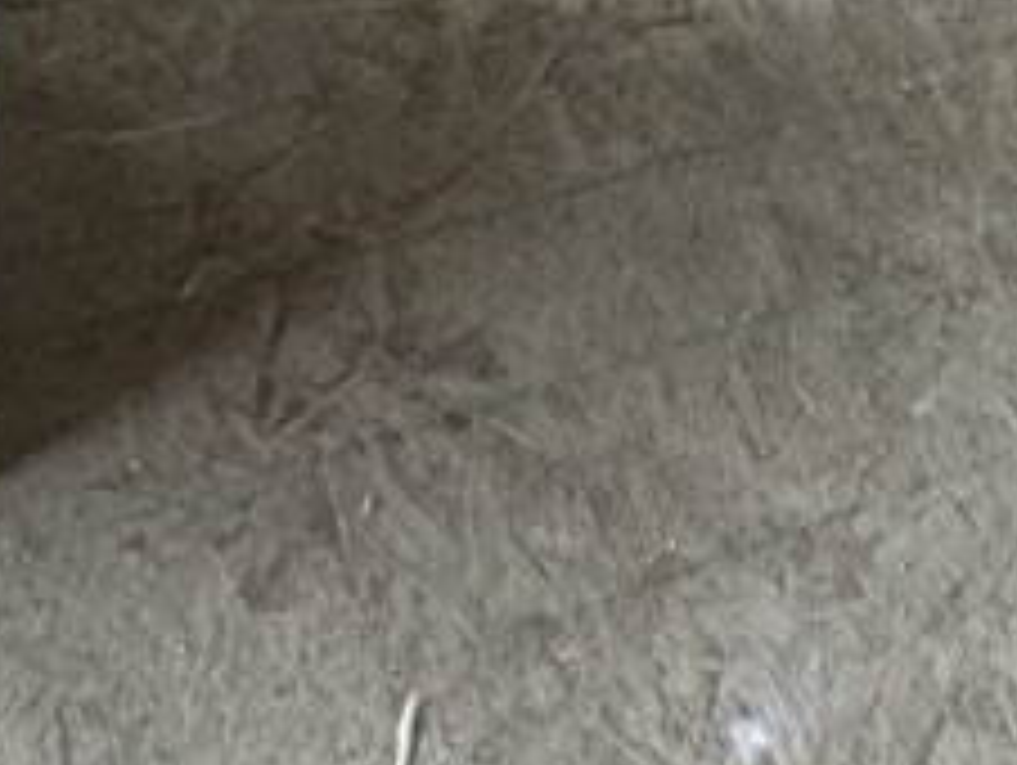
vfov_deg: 10.1
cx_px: 1336
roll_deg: -5.2
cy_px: -1670
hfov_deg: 18.4
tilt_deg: -3.6
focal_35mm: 99
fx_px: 2912
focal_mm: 2.22
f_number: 2.2
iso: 50
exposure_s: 1/99
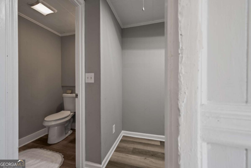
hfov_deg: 104.3
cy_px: 84
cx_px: 126
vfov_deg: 81.2
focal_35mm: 14
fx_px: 98
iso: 400
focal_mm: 14
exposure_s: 1/8
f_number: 8
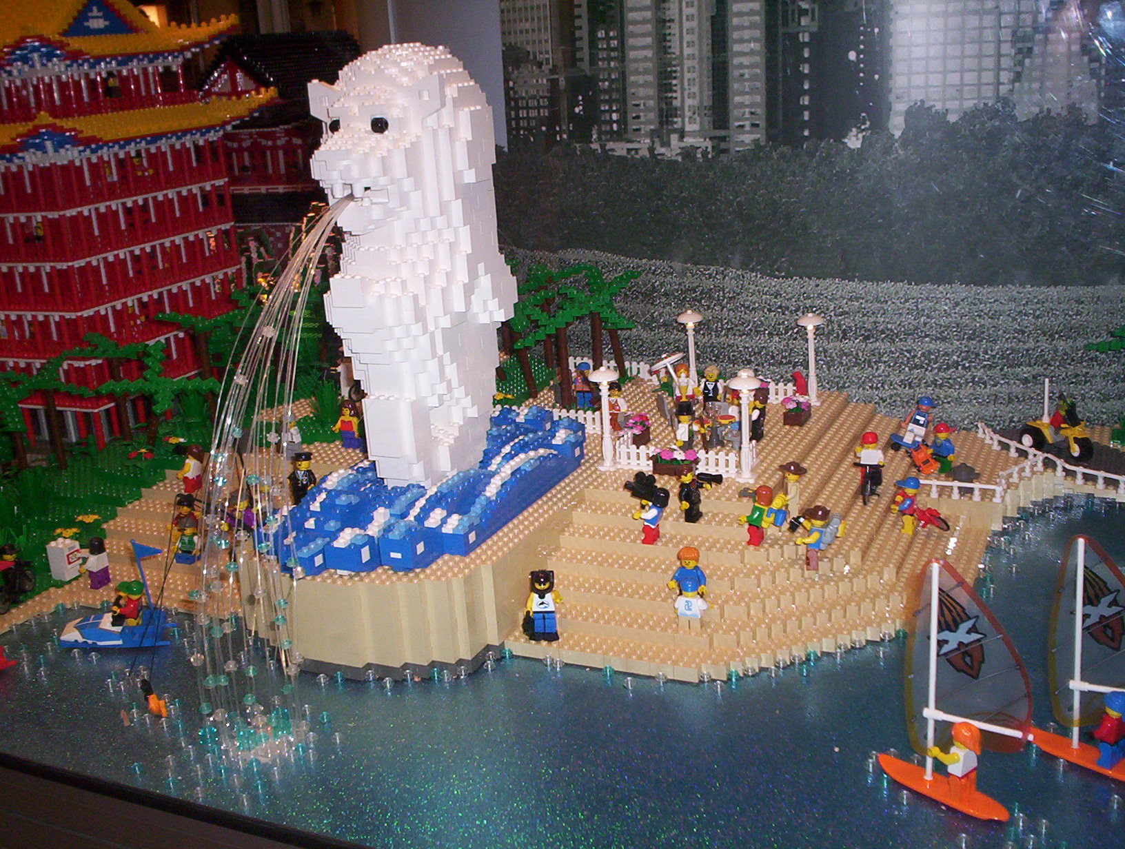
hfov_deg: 48.9
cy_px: 424
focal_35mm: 38
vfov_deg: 37.9
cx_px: 562
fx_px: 1238
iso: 140
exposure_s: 1/60
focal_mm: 4.99
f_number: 4.5
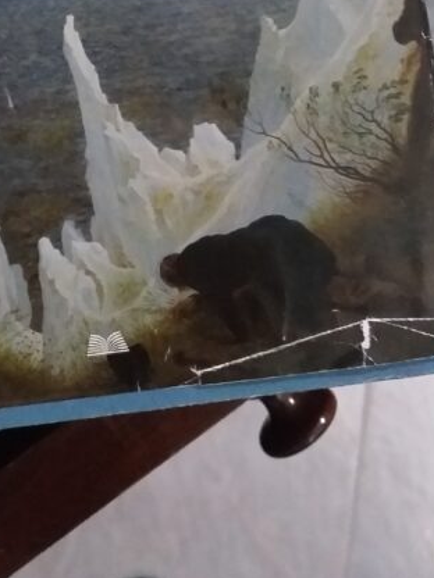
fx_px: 1070
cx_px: -15
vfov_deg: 26.6
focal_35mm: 64
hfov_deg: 22.0
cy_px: -126
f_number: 1.7
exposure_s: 1/20
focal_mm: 3.93
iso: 500
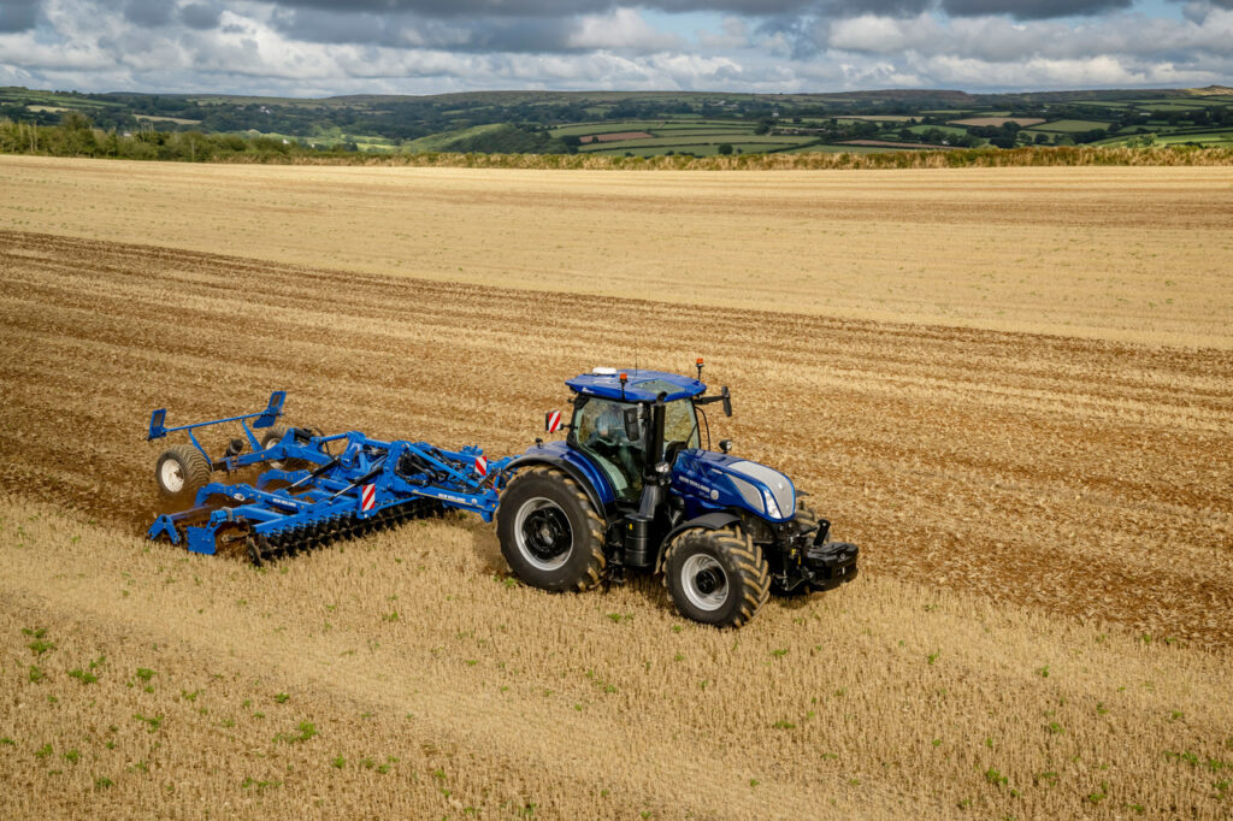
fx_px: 1643
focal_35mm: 48
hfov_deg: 41.1
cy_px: 410
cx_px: 616
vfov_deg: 28.1
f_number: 10
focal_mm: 48
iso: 250
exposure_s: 1/200
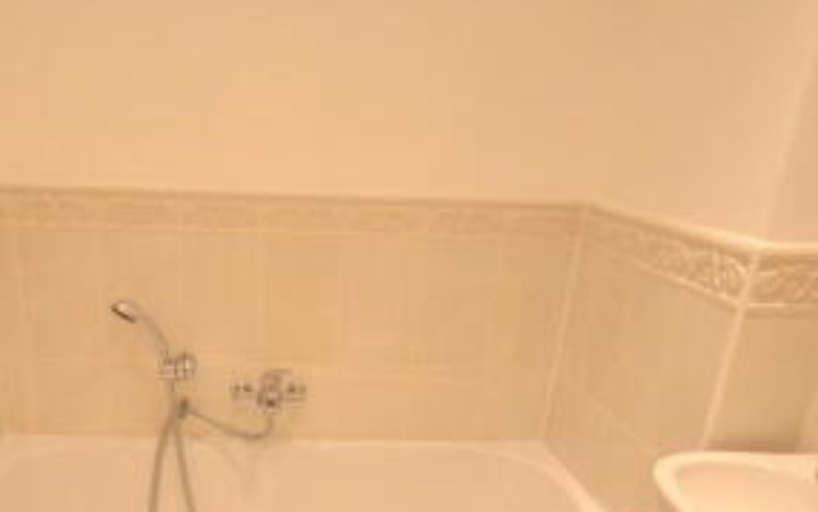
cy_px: 535
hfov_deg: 54.5
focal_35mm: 35
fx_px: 781
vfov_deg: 32.7
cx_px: 292
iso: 560
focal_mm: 10
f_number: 4
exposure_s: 1/60
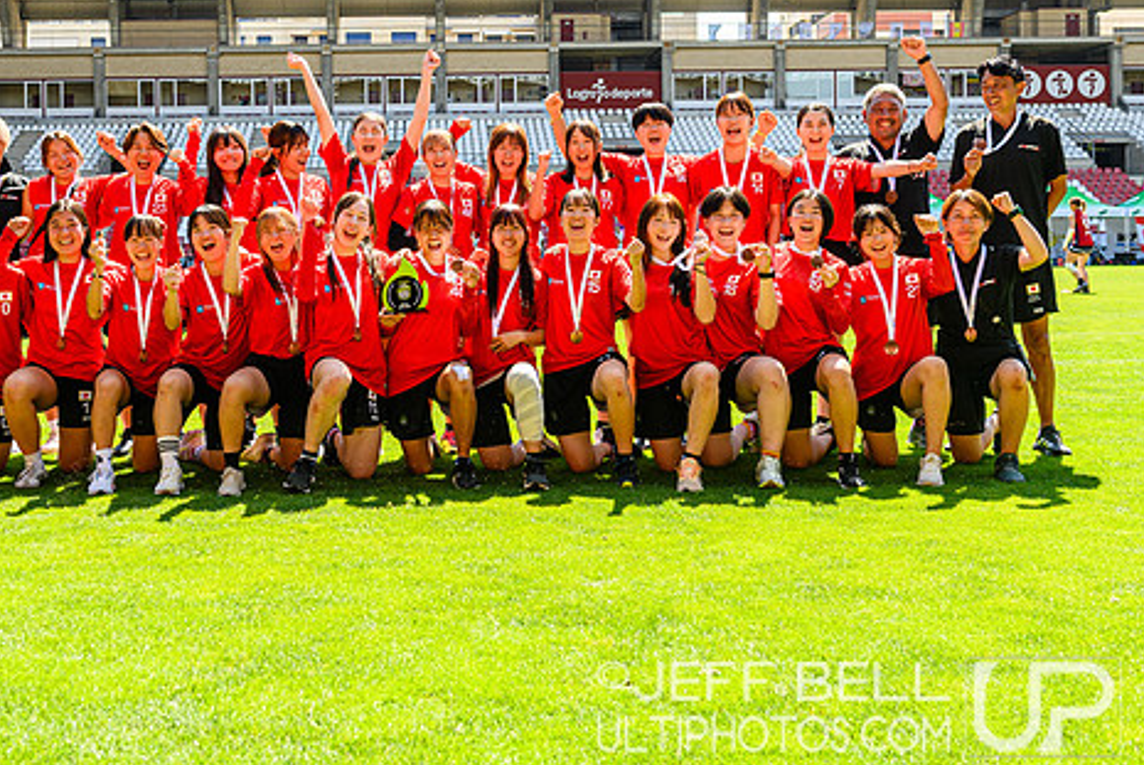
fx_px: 1495
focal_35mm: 47
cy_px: 269
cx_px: 467
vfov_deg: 28.6
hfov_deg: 41.7
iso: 250
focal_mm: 35
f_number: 5.6
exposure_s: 1/320
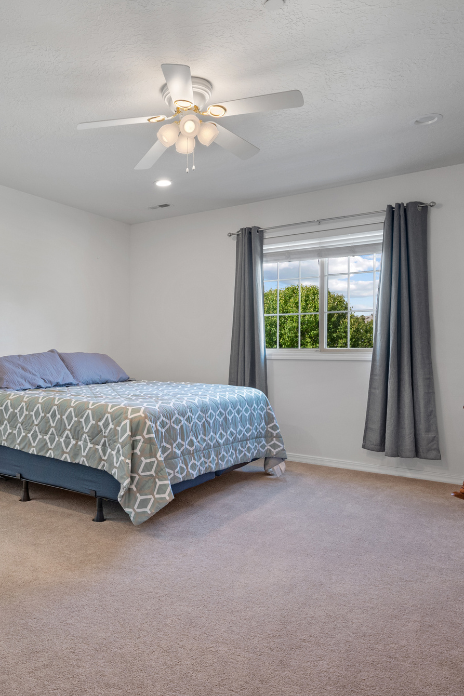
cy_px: 345
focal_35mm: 26
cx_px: 114
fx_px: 503
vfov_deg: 69.4
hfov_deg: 47.6
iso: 500
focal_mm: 17
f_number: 8
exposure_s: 1/3
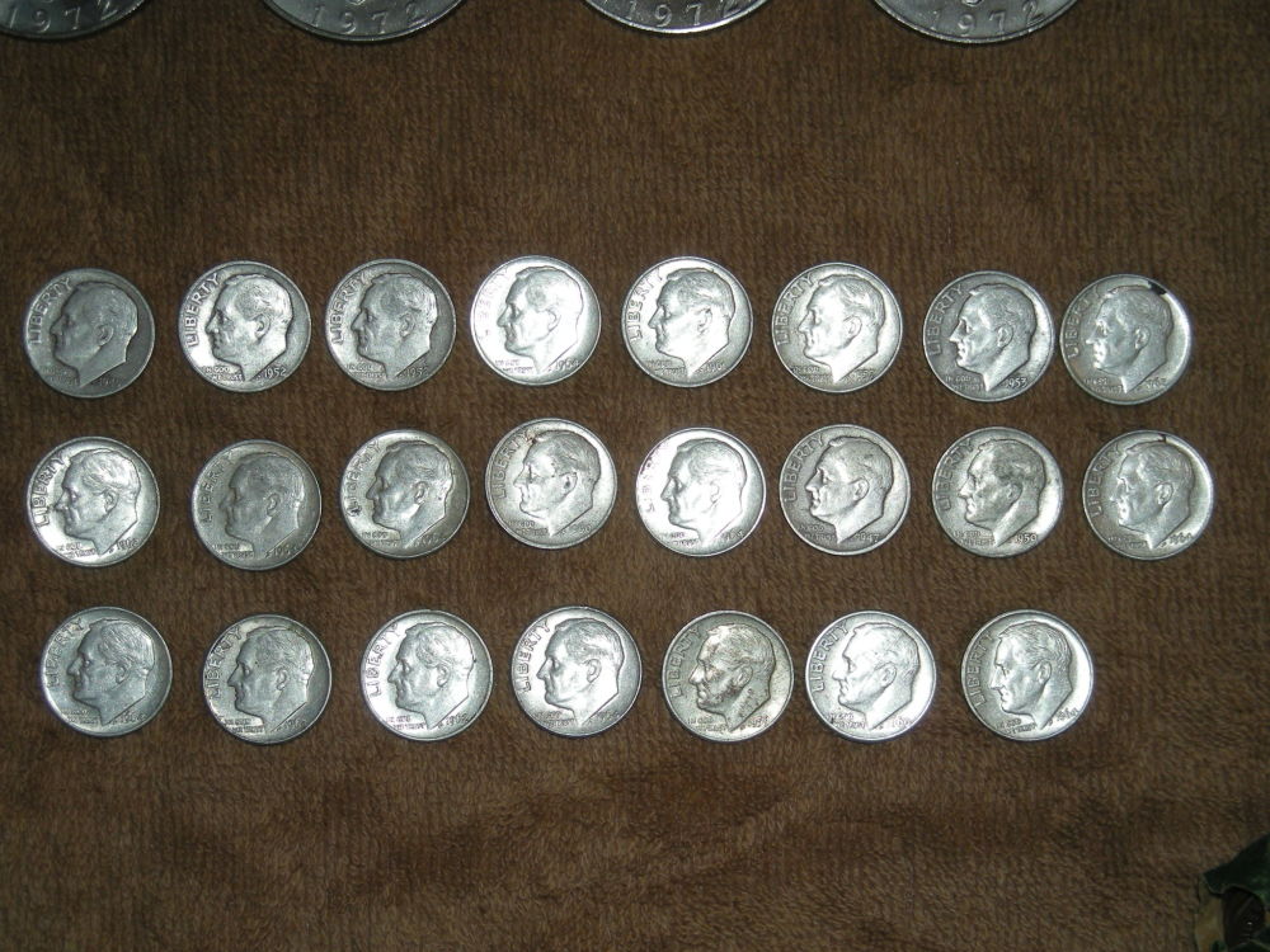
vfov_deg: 19.4
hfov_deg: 25.7
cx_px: 635
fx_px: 2788
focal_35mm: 76
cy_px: 476
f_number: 3.9
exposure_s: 1/60
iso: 50
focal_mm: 12.3
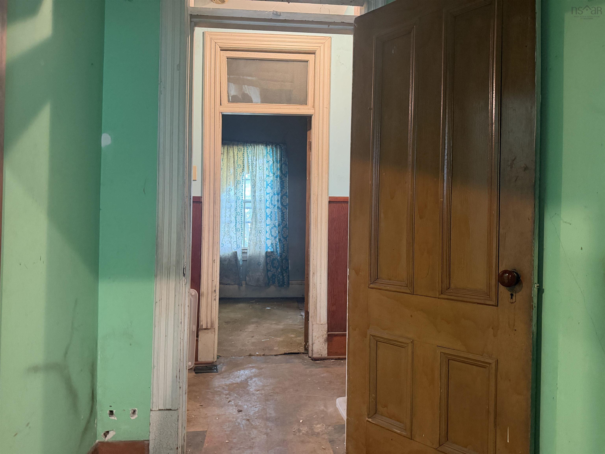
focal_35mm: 24
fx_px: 419
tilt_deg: -0.3
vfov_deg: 56.8
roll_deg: -0.5
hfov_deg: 71.6
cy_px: 227
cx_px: 302
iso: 640
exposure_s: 1/40
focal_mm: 6.76
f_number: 1.78
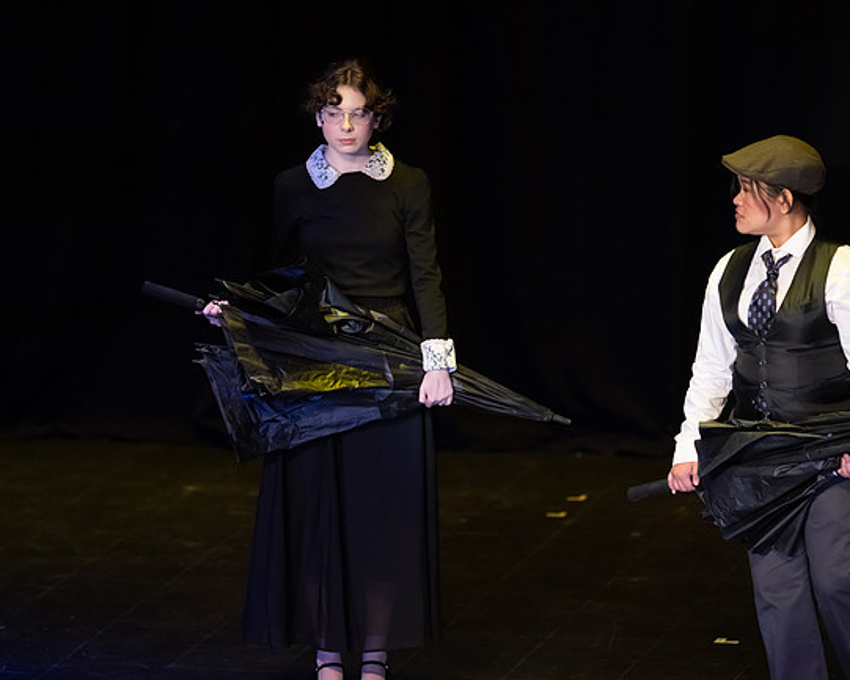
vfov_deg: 4.4
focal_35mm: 348
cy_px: 338
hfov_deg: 5.6
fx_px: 8756
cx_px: 432
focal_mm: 300
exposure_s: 1/200
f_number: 2.8
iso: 6400
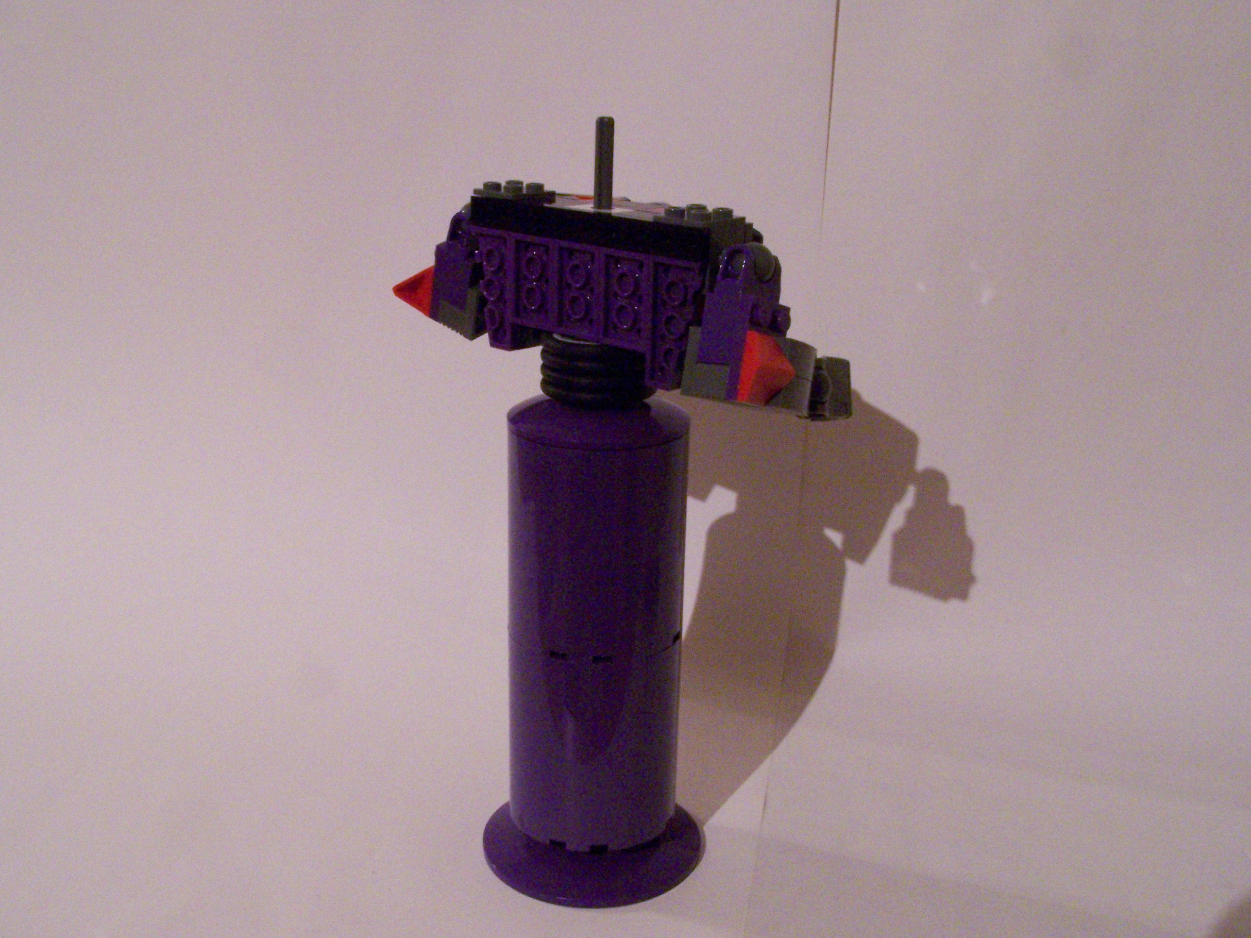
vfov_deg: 37.7
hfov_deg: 49.0
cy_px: 469
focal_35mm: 38
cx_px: 626
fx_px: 1373
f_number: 7.1
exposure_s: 1/4
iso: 400
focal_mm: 6.3
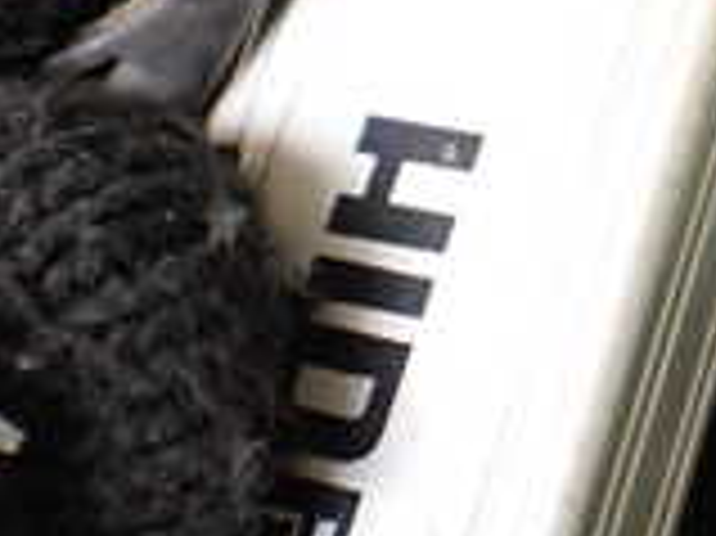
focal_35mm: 113
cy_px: 122
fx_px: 2336
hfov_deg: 16.9
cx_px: 761
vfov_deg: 13.0
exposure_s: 1/125
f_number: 2.3
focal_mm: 5.4
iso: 400
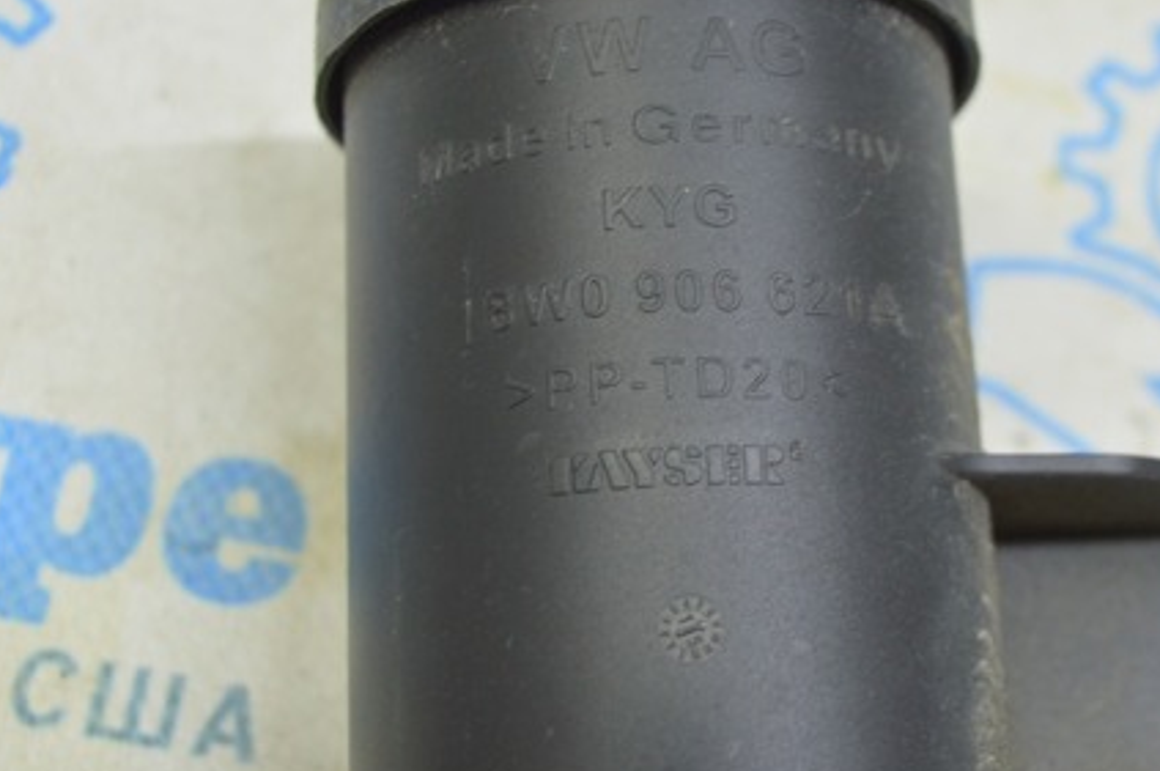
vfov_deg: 20.6
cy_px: 339
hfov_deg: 30.6
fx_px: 2116
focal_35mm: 66
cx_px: 664
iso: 400
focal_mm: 29
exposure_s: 1/20
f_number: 5.6
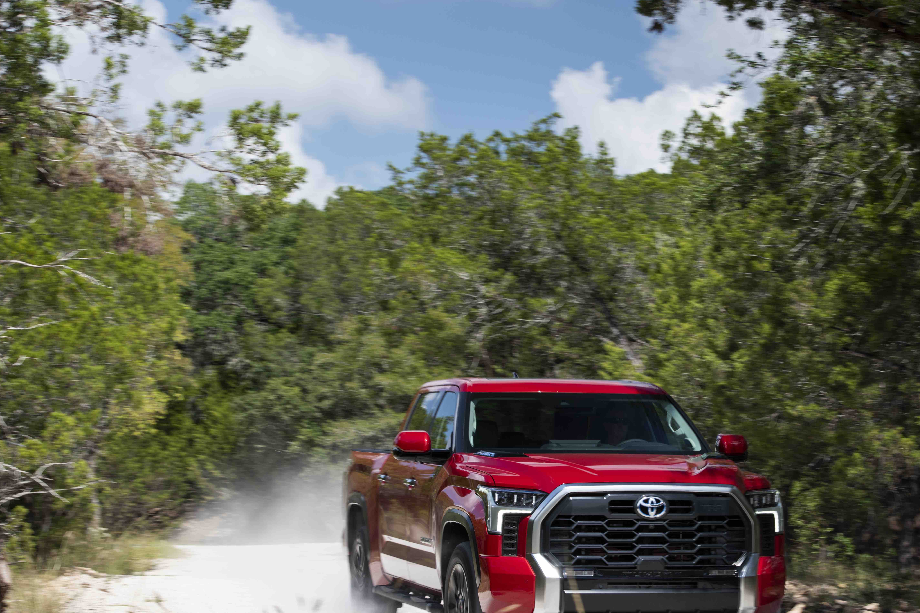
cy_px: 377
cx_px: 579
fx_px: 2581
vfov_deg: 13.5
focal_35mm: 101
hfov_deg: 20.2
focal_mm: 70
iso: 31
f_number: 9
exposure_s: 1/80
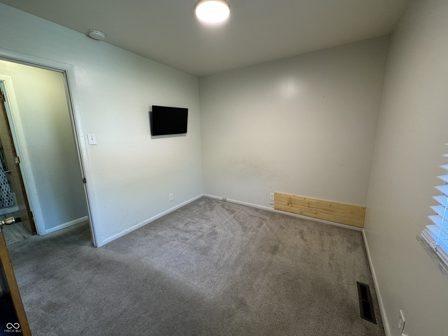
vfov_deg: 85.7
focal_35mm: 14
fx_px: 181
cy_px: 168
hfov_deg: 102.1
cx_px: 224
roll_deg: +1.3
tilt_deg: -10.6
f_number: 2.2
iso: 200
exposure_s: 1/60
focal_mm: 2.22
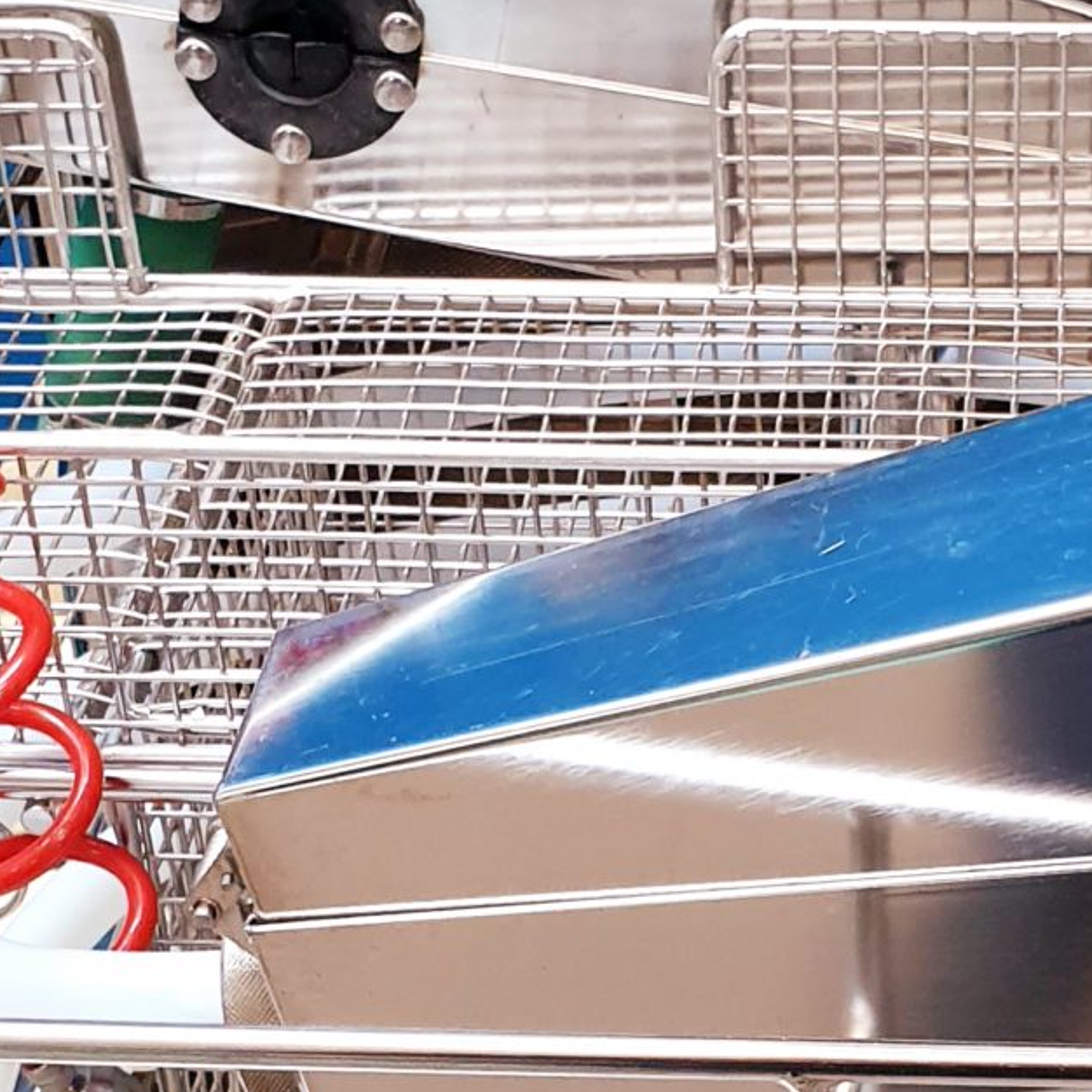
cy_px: 918
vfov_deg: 18.3
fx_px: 3355
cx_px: 916
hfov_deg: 18.3
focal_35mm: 94
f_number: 2.4
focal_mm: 4.3
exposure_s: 1/50
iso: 250
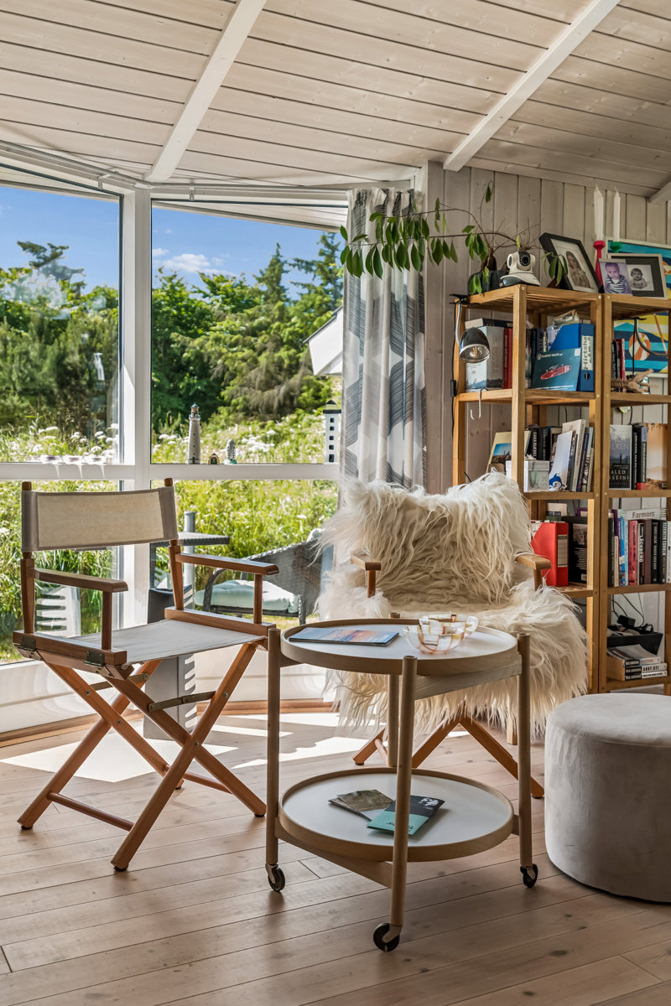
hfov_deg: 37.9
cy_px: 503
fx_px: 978
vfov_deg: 54.4
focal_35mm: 35
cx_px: 336
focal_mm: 35
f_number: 4
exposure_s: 1/160
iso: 320
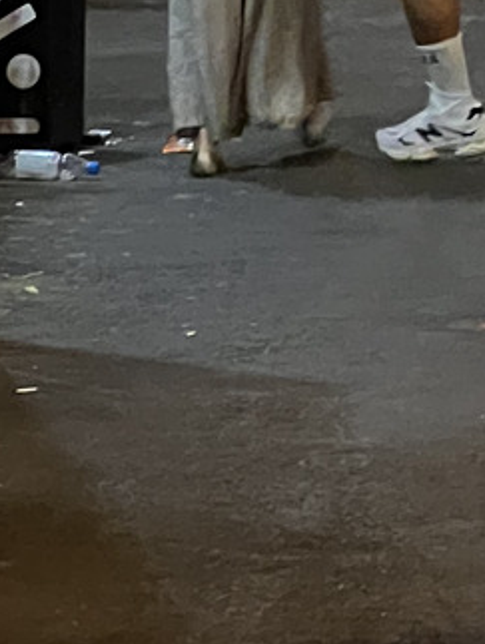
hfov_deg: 3.9
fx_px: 7103
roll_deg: +0.9
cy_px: -821
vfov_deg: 5.1
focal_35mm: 381
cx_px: 1078
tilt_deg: +3.1
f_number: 2.8
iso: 800
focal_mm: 9
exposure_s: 1/34
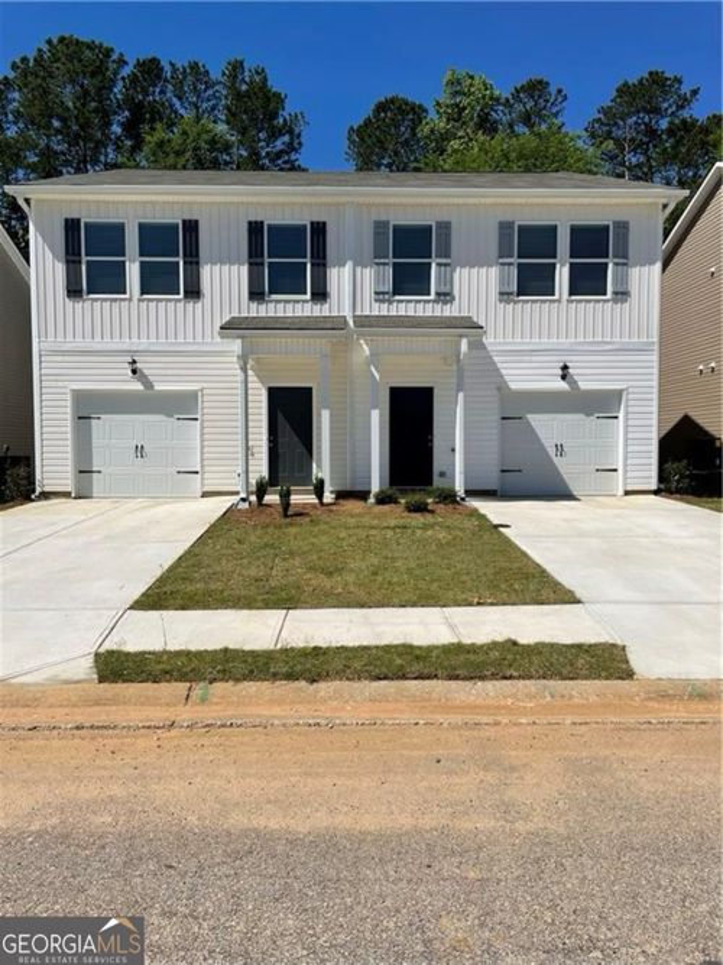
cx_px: 362
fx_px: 724
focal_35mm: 26
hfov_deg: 53.0
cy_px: 482
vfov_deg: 67.3
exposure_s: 1/7299
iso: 32
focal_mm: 4.2
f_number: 1.6
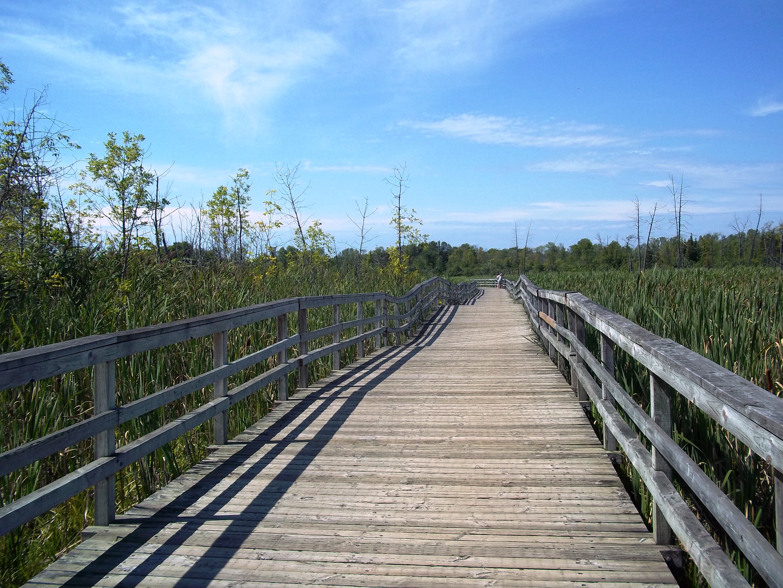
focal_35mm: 36
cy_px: 294
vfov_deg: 39.7
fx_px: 814
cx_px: 392
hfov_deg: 51.4
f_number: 8
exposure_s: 1/250
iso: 80
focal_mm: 6.5
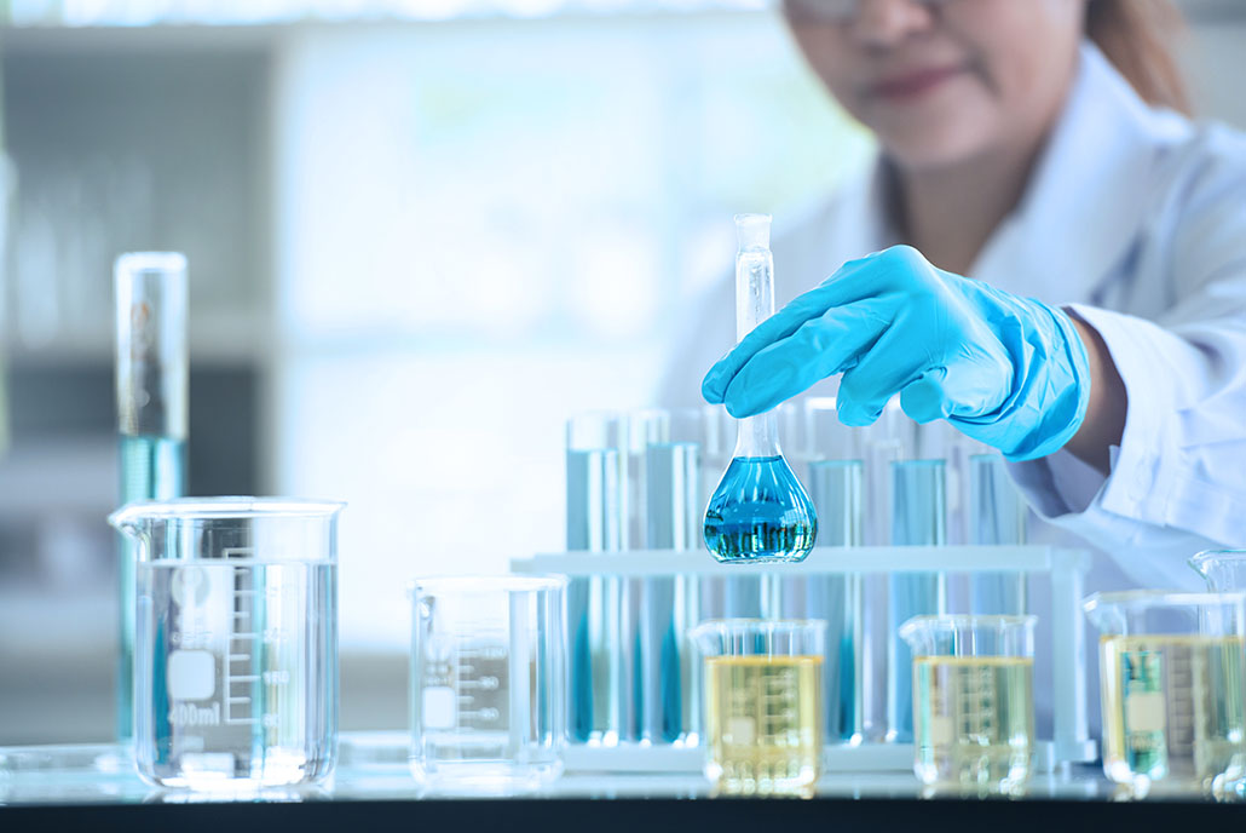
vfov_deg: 6.9
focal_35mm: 200
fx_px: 6926
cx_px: 623
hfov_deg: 10.3
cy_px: 416
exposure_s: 1/500
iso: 320
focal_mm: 200
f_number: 2.8
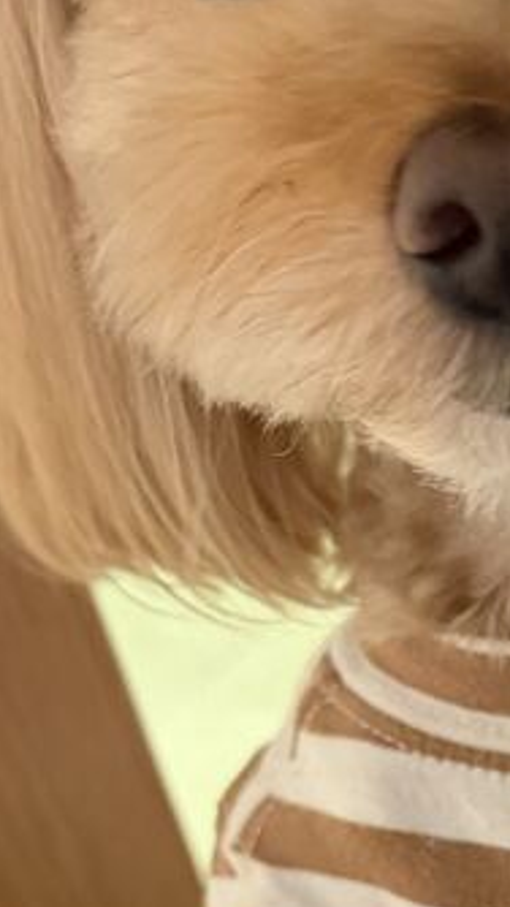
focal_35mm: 73
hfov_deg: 16.1
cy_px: 865
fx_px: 1754
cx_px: 537
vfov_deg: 27.6
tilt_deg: -53.7
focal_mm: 6.76
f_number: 1.78
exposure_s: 1/50
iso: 640
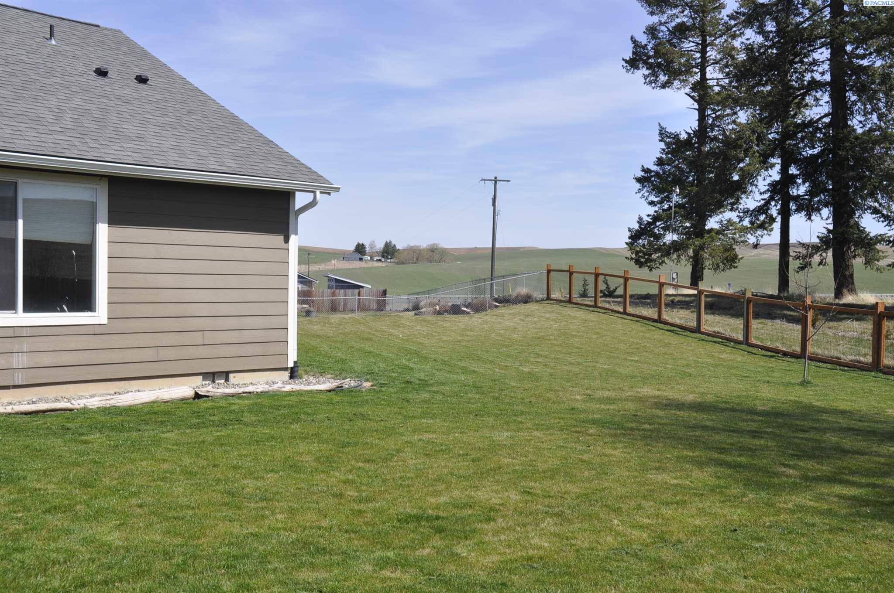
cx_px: 447
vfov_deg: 35.4
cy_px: 296
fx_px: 930
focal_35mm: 38
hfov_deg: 51.3
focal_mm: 25
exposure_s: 1/320
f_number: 9
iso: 200
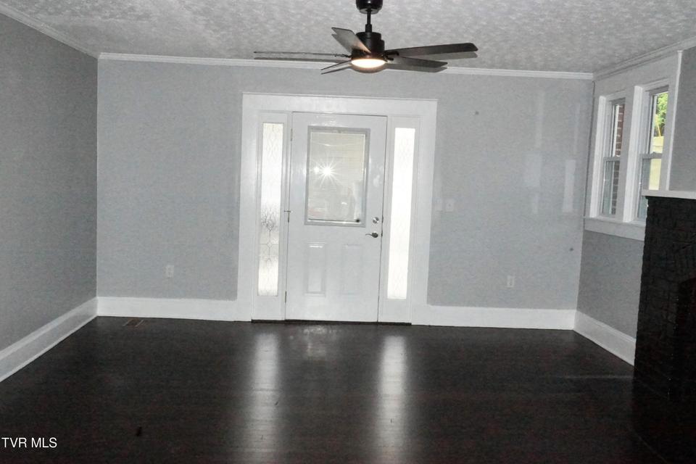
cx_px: 348
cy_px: 232
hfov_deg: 57.2
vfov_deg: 40.0
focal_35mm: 33
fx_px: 638
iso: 6400
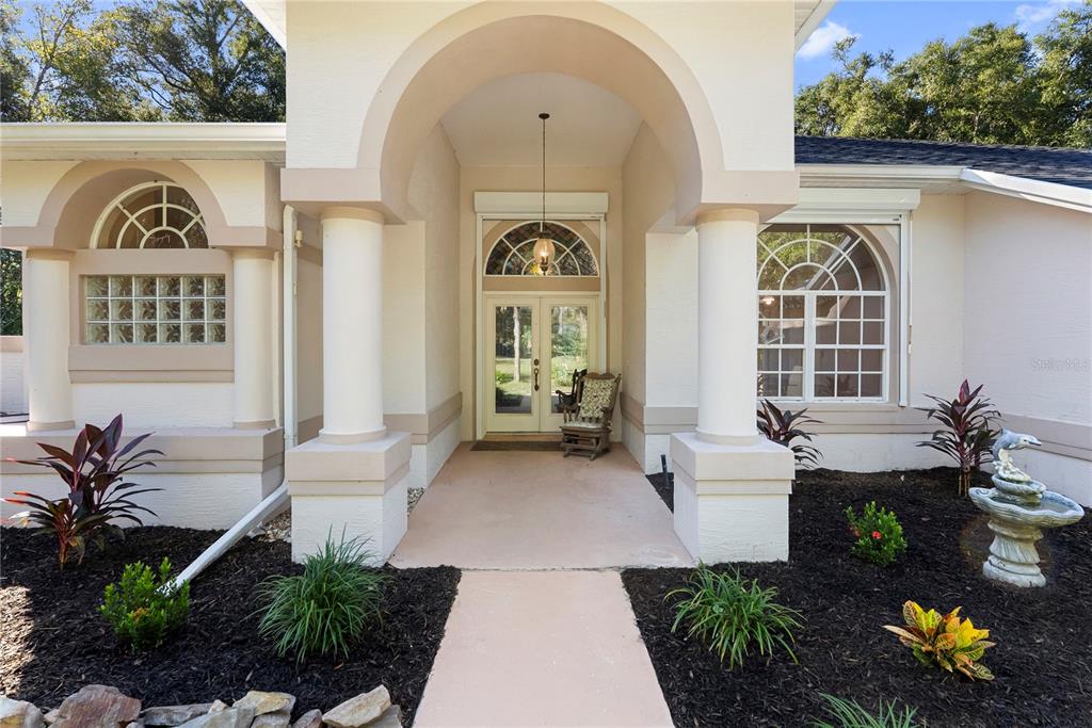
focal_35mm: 16
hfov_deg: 95.0
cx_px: 546
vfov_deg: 72.1
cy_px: 364
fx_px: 501
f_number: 9
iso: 2000
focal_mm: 16.5
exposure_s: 1/80
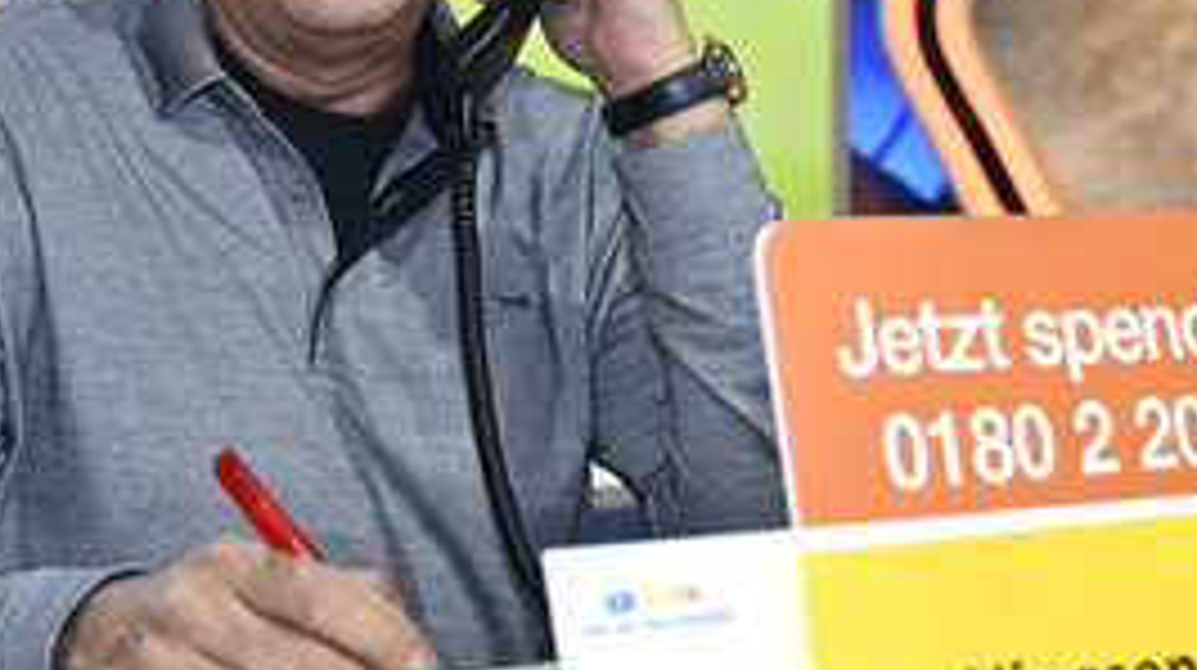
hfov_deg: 32.5
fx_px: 2029
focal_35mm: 64
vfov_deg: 18.7
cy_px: 175
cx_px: 371
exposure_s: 1/200
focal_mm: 36
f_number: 4
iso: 1000
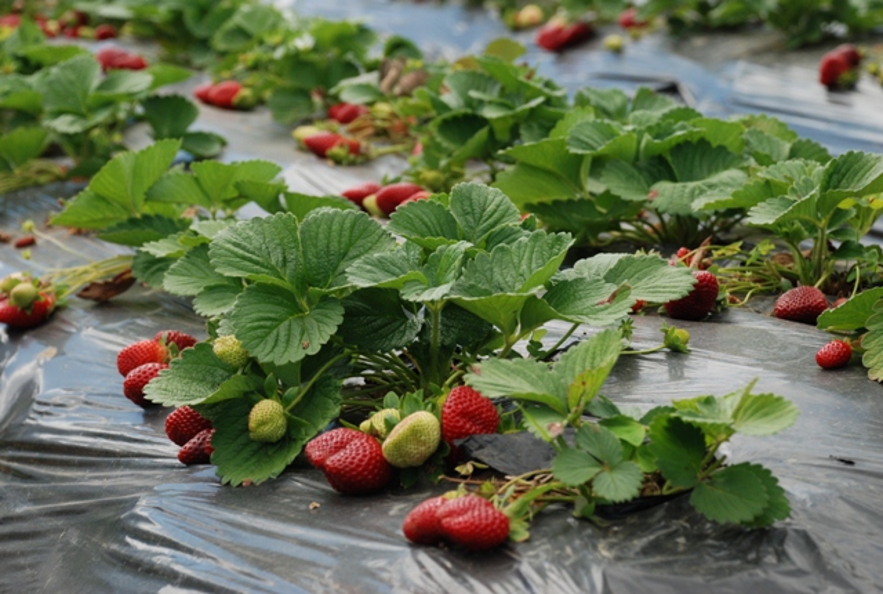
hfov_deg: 19.4
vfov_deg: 13.1
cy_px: 297
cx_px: 442
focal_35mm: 105
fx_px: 2581
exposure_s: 1/500
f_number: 5.6
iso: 400
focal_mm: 70
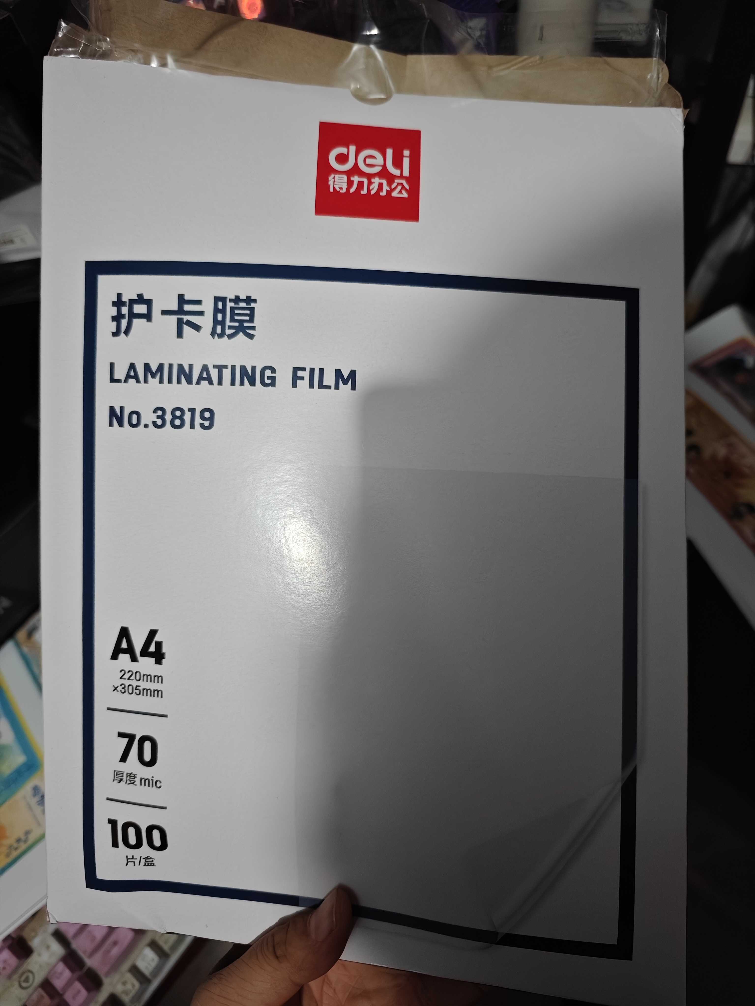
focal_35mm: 23
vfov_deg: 73.9
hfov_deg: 58.9
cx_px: 378
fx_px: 669
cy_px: 503
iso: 4598
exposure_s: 1/341
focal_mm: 6.45
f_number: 1.68
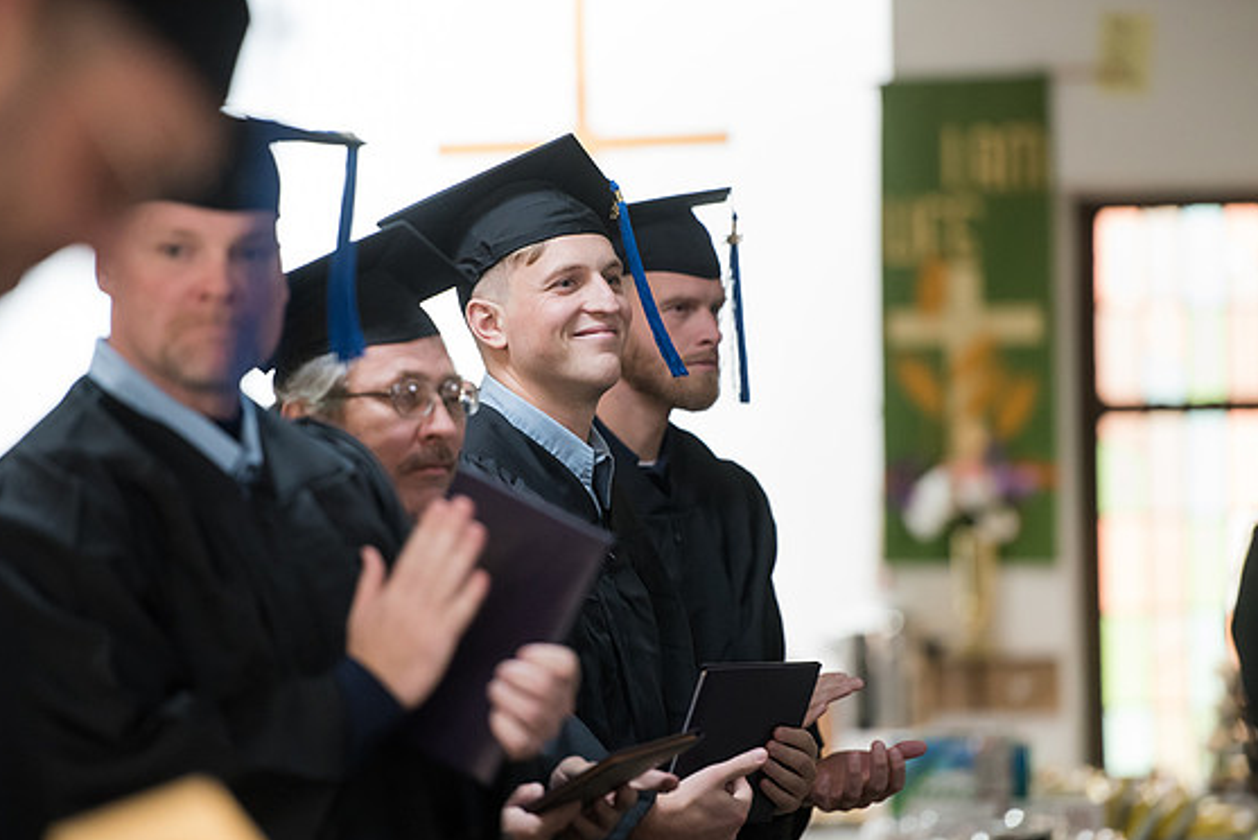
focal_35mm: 203
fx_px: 7097
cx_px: 621
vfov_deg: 6.8
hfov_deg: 10.1
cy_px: 432
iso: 3200
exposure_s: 1/200
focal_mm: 195
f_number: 3.2
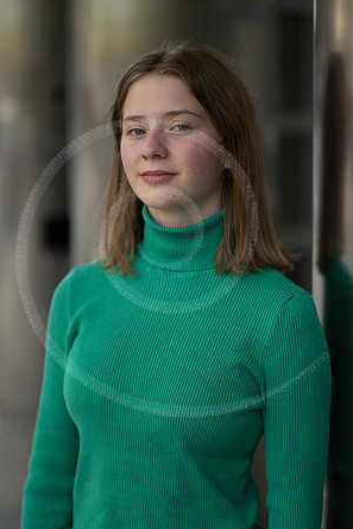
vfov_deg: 23.6
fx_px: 1264
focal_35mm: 86
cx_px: 176
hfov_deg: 15.9
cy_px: 263
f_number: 1.8
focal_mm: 85
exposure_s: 1/800
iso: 125
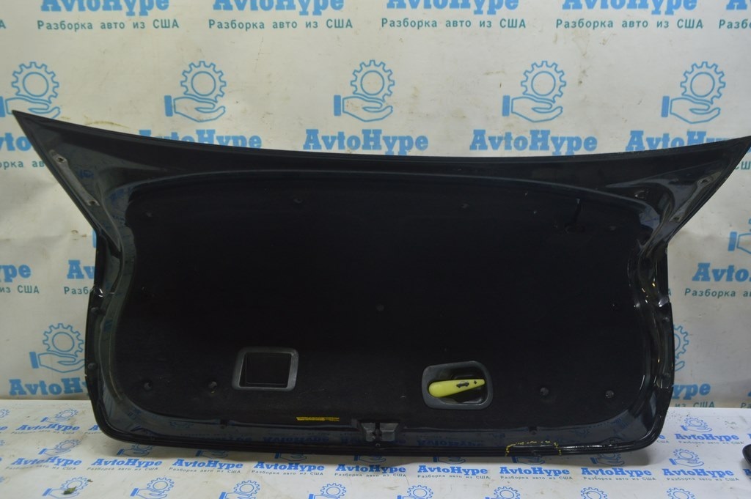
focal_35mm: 27
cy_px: 250
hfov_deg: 67.4
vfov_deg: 47.9
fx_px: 563
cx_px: 376
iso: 400
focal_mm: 18
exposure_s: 1/20
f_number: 5.6
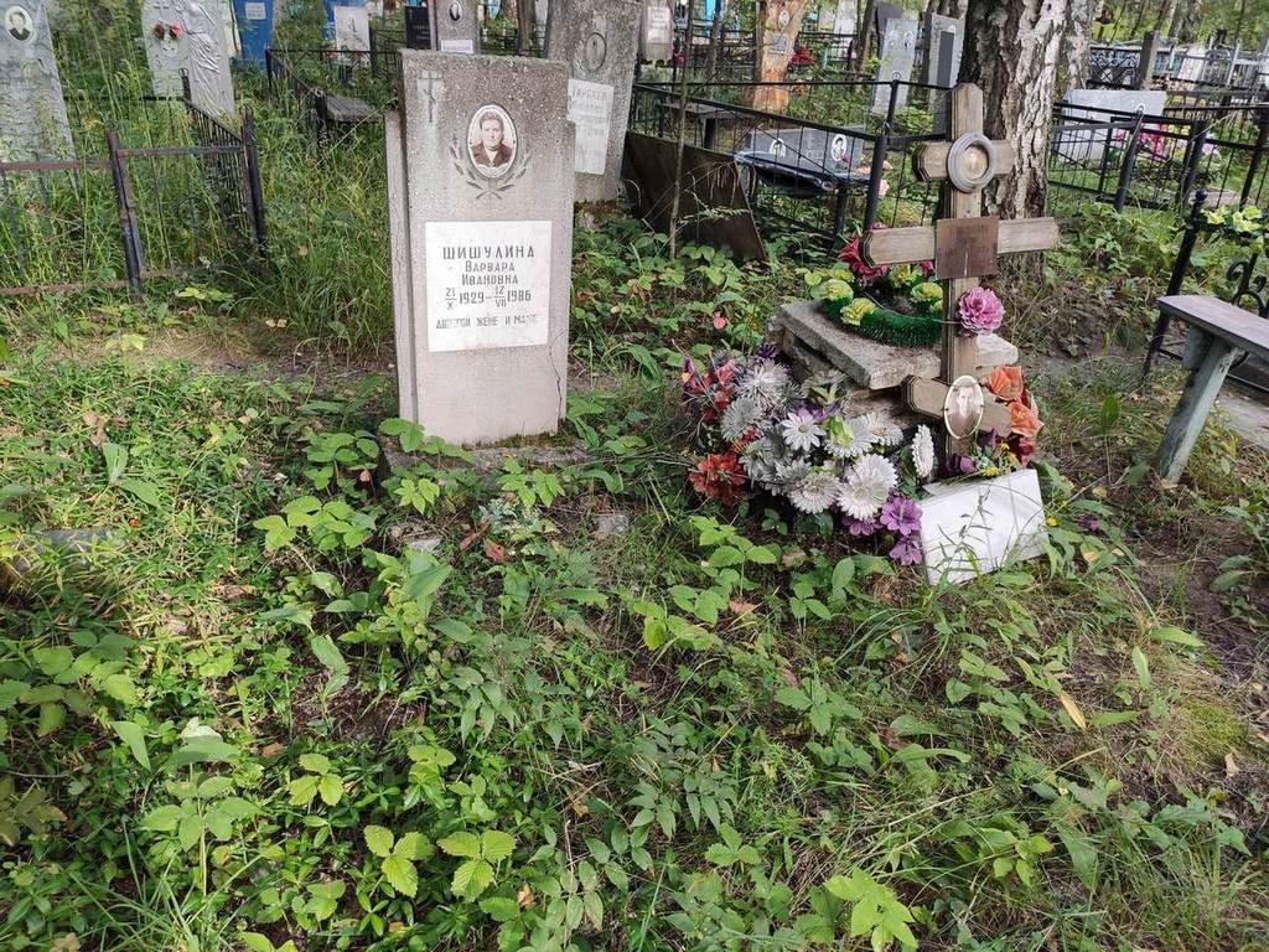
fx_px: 953
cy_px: 476
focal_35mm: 26
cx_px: 634
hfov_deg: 67.3
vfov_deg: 53.1
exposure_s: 1/100
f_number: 1.75
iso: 208
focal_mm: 4.77
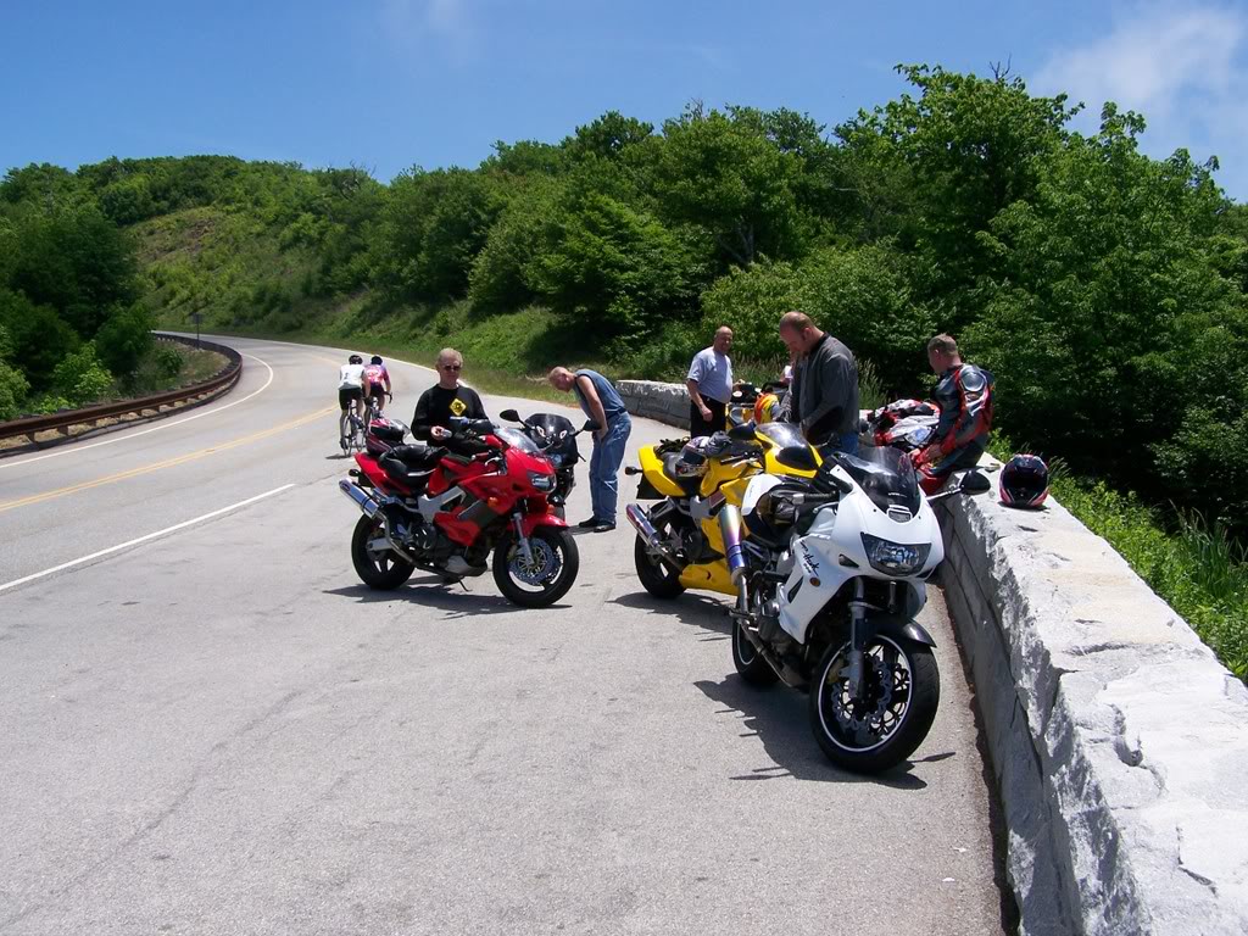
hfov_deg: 49.0
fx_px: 1370
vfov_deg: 37.7
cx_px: 624
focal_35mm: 38
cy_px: 468
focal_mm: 6.3
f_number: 5.6
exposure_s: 1/800
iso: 80
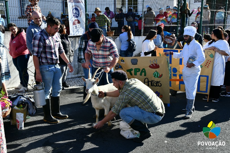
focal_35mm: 42
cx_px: 115
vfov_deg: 31.9
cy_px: 76
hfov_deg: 46.4
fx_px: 268
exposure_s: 1/250
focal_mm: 28
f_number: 8
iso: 160
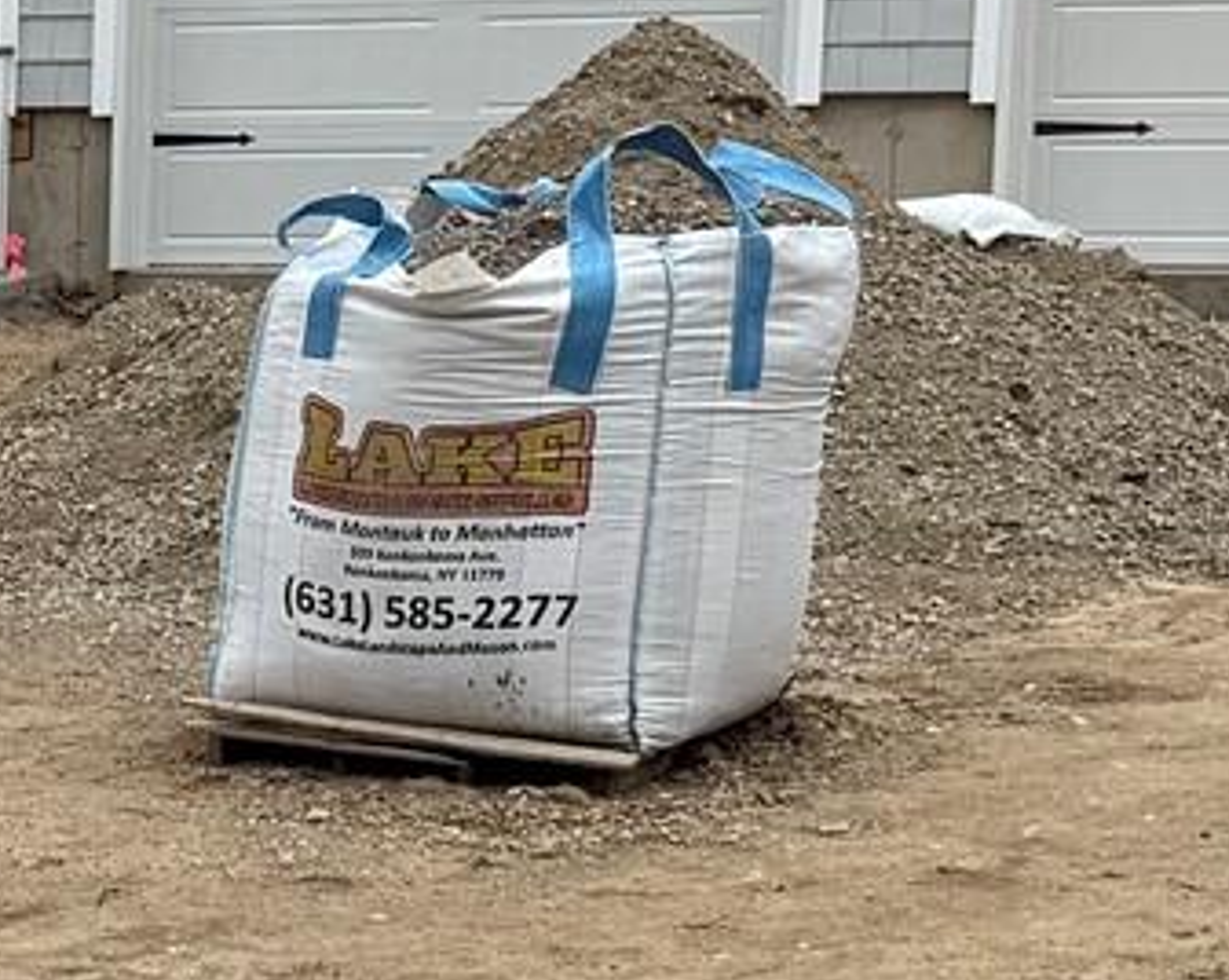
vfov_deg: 10.7
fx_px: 5195
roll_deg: -1.1
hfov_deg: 12.5
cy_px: 819
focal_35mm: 143
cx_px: -878
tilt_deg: -6.5
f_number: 1.78
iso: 80
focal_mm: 6.76
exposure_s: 1/3021
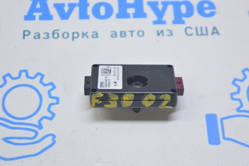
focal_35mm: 82
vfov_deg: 16.5
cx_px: 124
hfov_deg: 24.6
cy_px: 83
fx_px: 570
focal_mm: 55
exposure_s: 1/20
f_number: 5.6
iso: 400
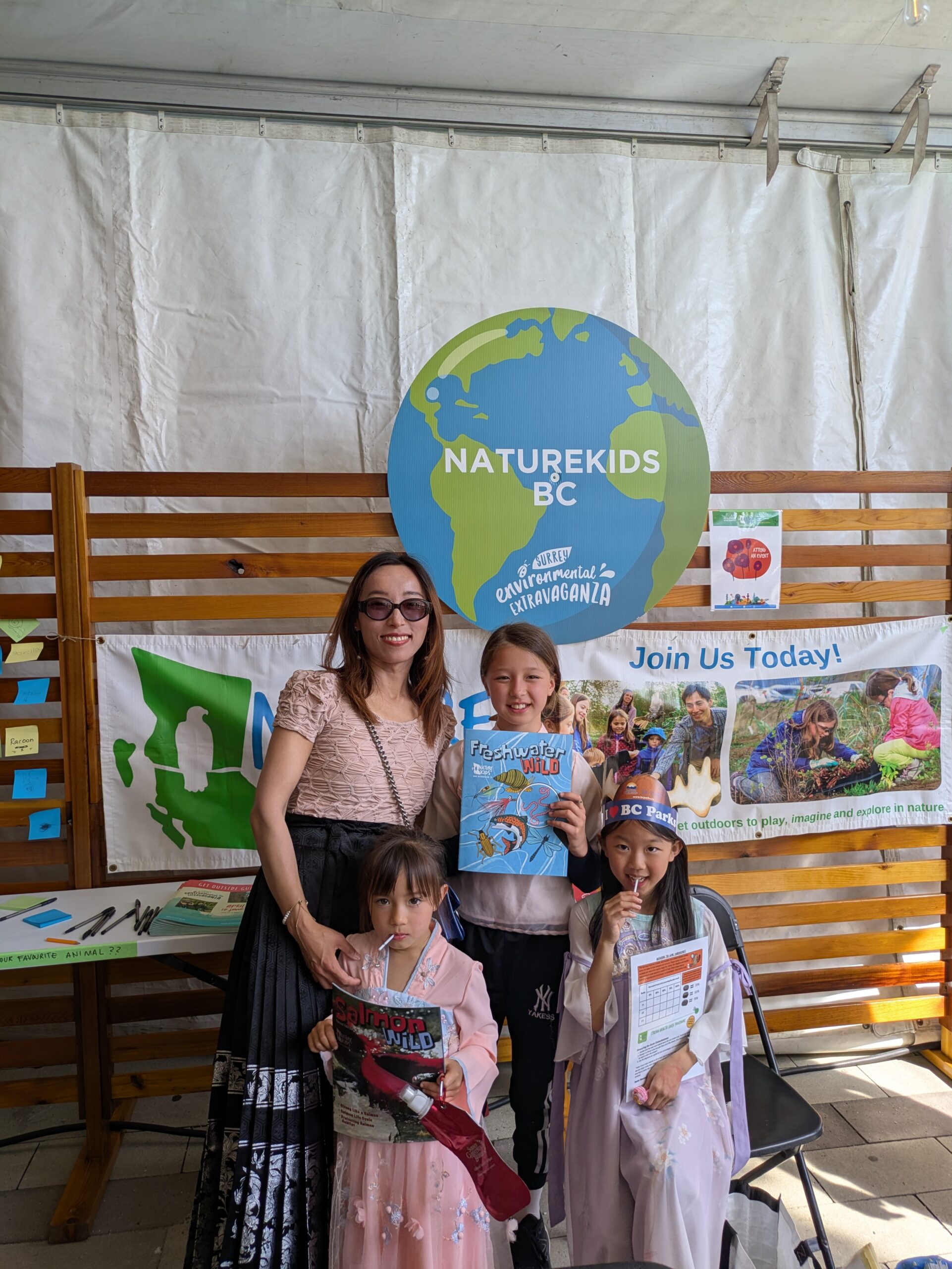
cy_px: 634
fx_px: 916
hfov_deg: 54.9
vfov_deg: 69.4
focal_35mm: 25
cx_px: 476
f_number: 1.89
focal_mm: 5.43
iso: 56
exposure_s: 1/319
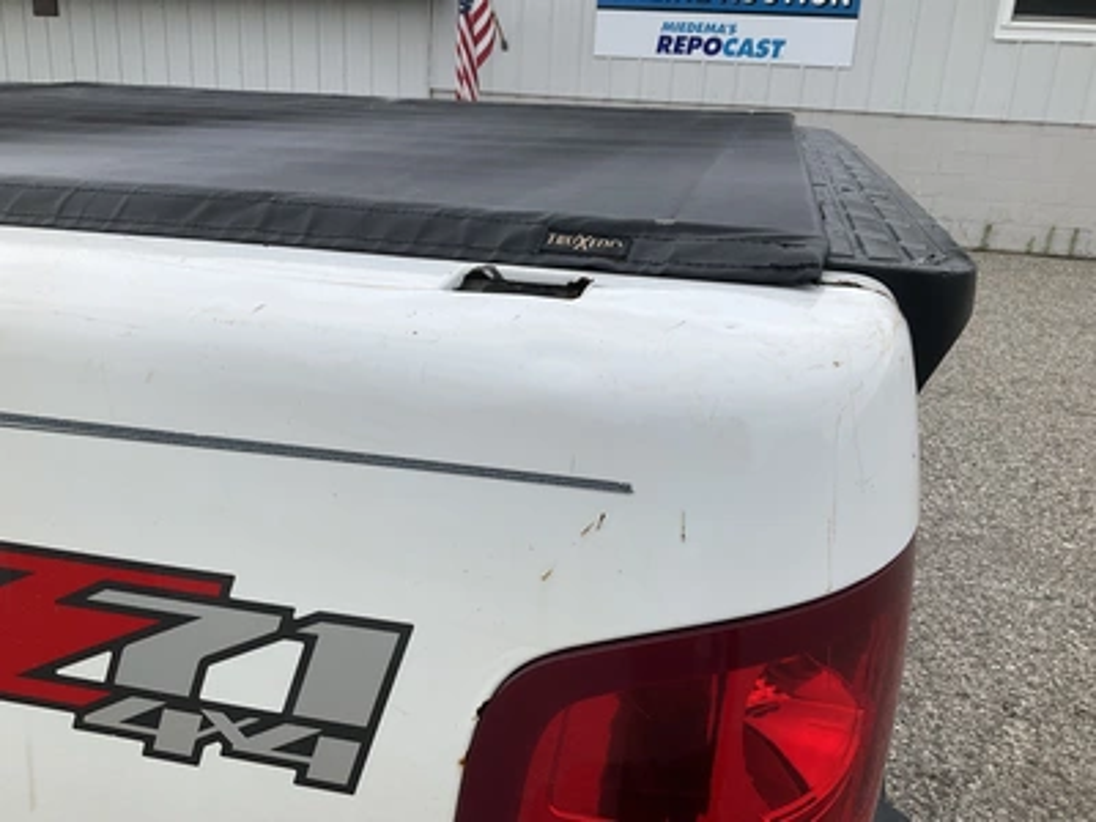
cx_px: 548
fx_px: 918
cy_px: 411
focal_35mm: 29
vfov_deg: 48.2
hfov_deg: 61.7
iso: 25
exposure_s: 1/1076
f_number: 1.8
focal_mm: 3
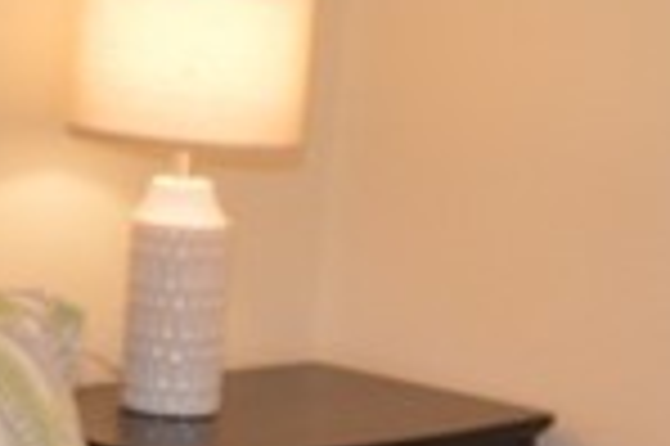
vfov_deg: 7.3
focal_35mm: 186
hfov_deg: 11.0
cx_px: 546
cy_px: 559
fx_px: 3451
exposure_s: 1/60
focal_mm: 17
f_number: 4
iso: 400
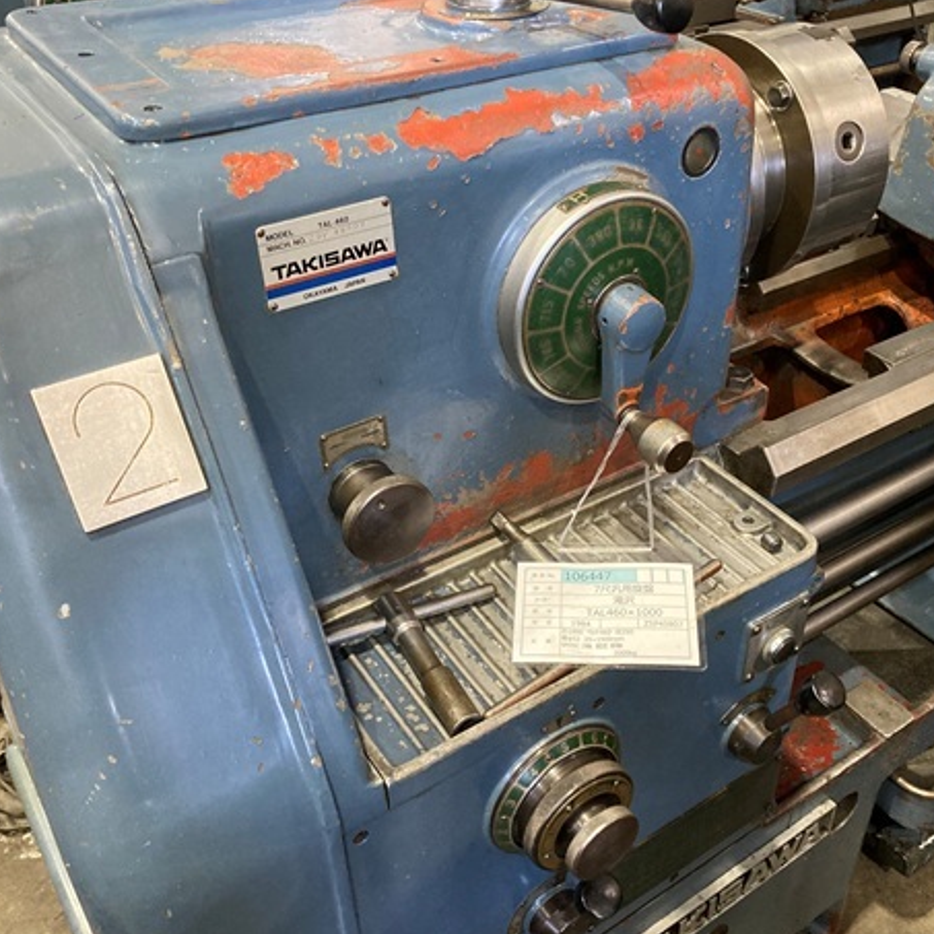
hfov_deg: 46.9
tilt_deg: -35.3
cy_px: 449
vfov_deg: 47.2
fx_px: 1068
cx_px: 565
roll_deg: -1.1
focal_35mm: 35
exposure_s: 1/60
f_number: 1.8
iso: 320
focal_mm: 3.99
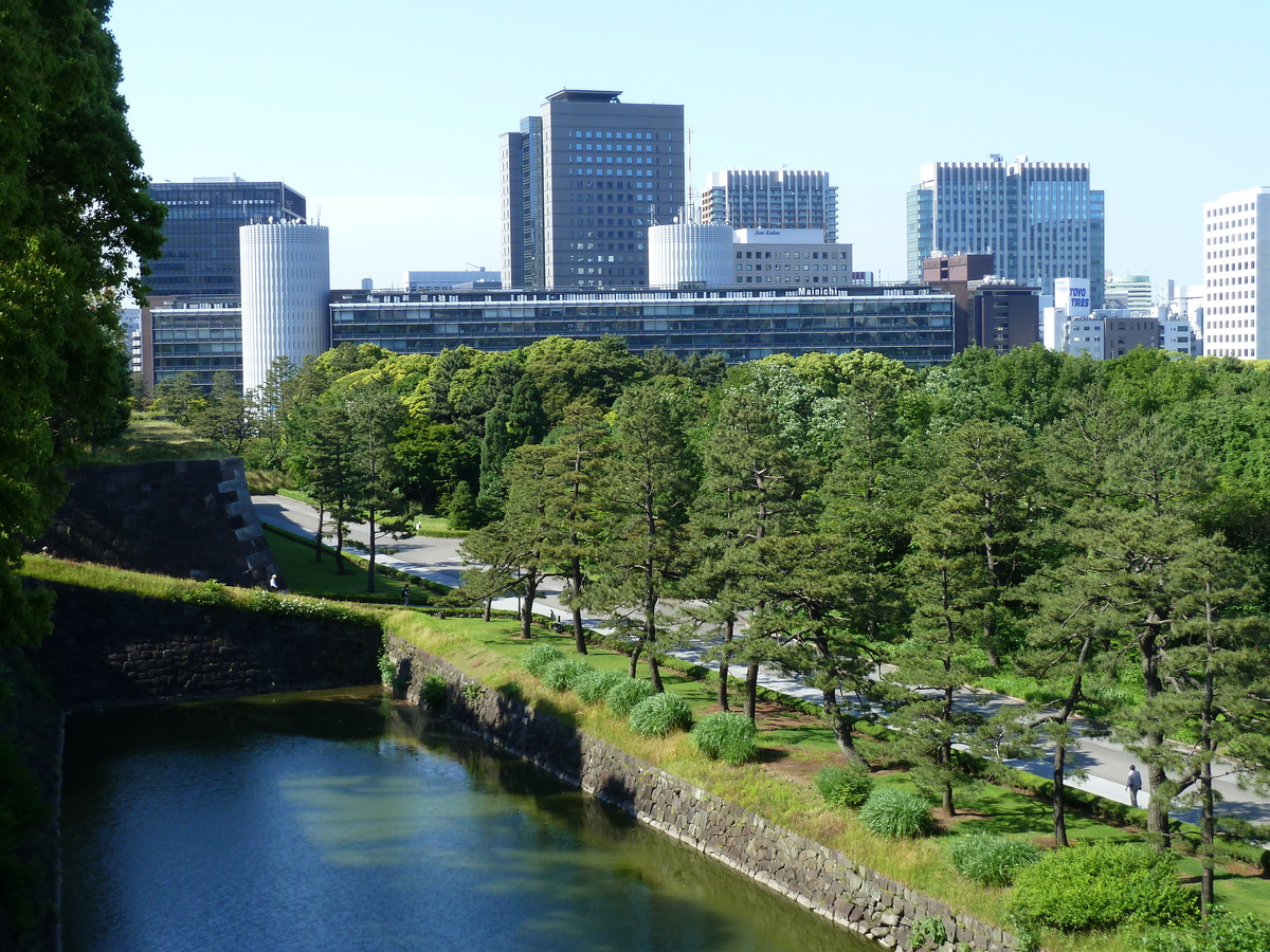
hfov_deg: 36.8
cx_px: 635
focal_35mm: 52
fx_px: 1908
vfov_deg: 28.0
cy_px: 476
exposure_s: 1/250
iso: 80
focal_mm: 8.5
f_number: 3.8
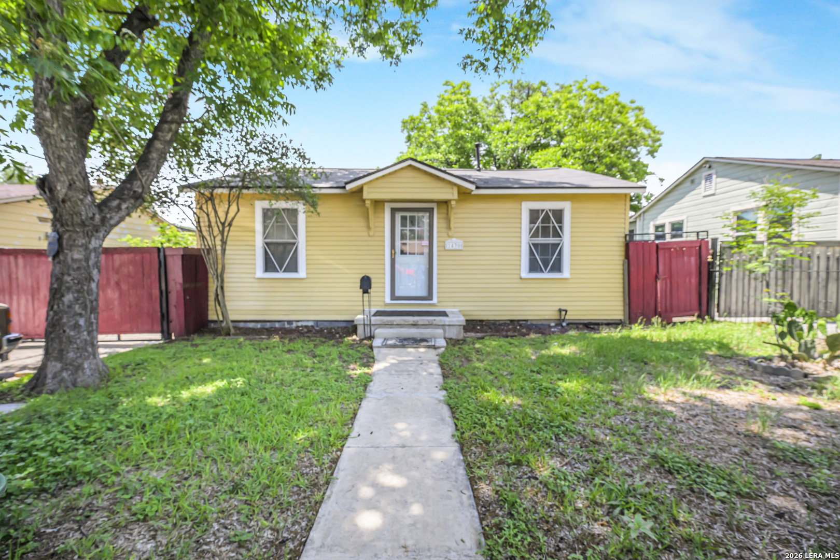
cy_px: 280
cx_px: 420
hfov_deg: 104.3
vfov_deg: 81.2
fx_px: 327
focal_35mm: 14
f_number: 5.6
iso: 2000
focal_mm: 14
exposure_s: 1/3200
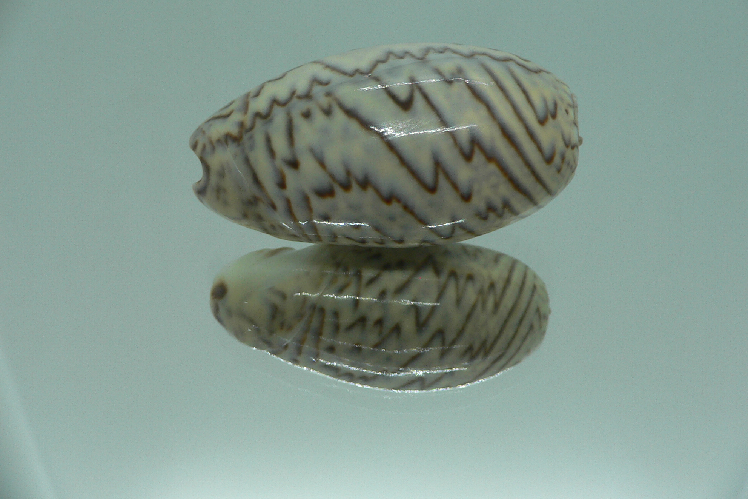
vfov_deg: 35.9
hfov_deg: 51.9
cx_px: 378
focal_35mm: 37
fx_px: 769
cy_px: 222
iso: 80
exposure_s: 1/60
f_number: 2.8
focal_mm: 4.6
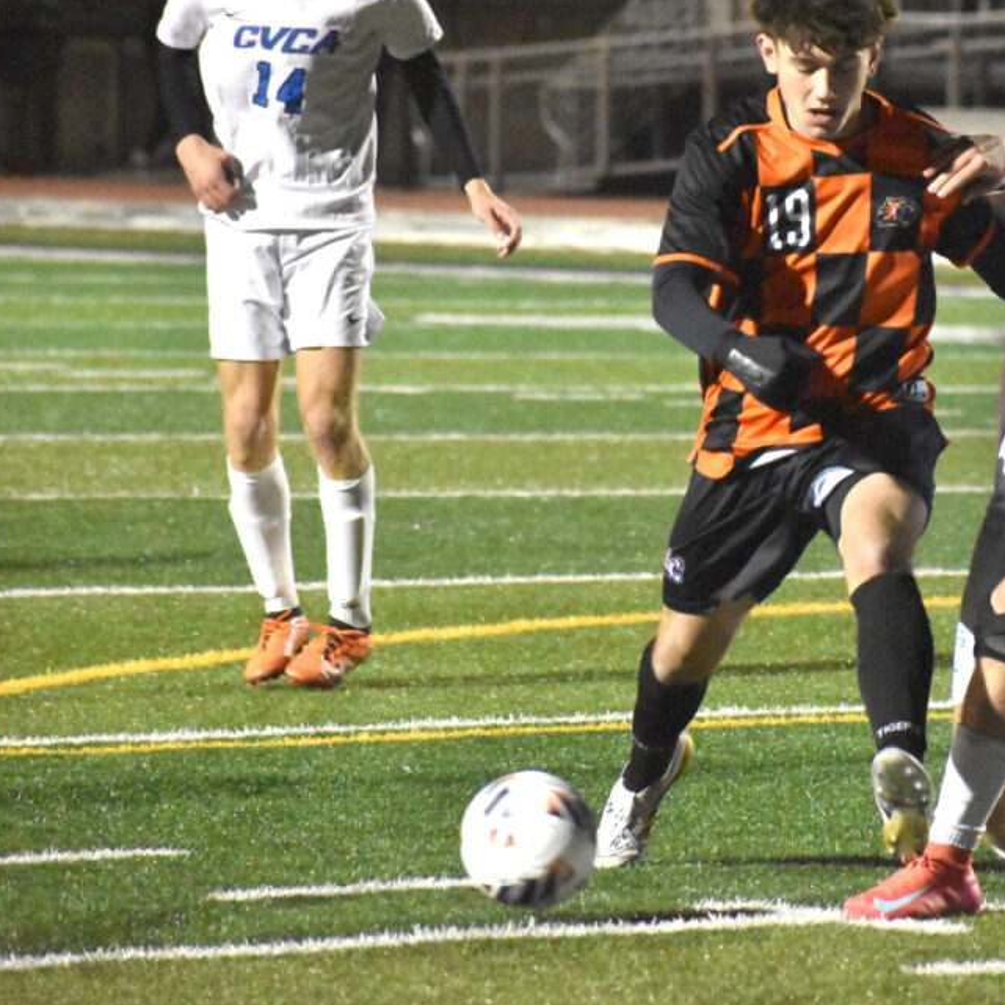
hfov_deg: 4.3
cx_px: 770
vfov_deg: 4.3
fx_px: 13294
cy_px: 444
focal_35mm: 405
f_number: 6.3
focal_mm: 185
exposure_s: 1/640
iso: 11400
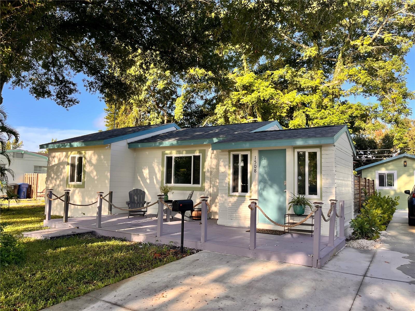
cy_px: 156
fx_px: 312
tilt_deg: +4.0
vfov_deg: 53.1
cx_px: 208
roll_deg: -0.7
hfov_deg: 67.3
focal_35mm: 26
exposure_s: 1/833
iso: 50
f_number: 1.6
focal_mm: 5.1
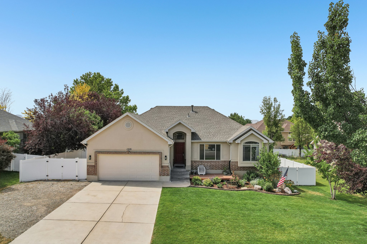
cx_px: 184
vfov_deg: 57.2
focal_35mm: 22
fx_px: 224
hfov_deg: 78.6
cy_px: 122
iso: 100
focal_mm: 8.4
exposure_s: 1/120
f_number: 2.8
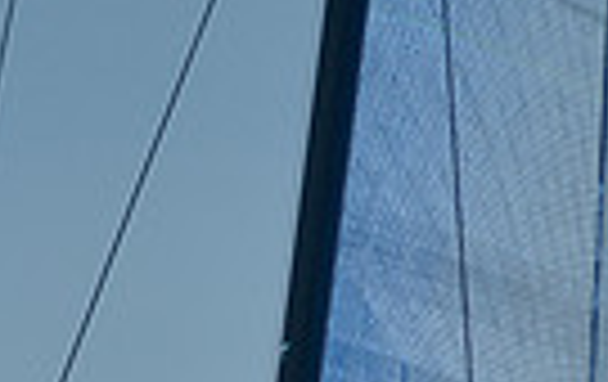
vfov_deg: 3.0
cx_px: 101
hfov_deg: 4.9
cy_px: 1263
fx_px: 7107
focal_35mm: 428
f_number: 3.2
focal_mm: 98
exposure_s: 1/1250
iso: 200
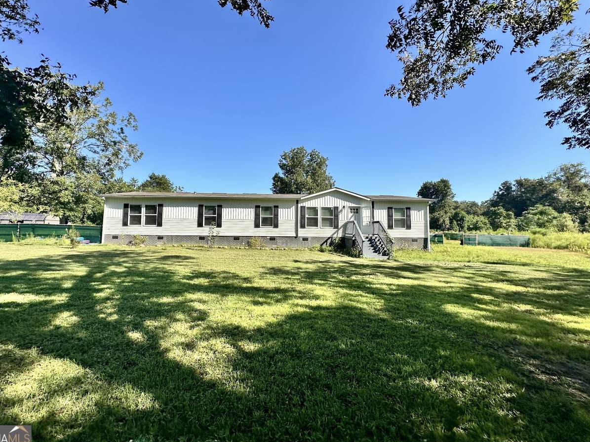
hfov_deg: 98.1
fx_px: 256
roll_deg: -0.5
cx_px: 276
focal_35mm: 15
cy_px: 212
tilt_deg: +4.5
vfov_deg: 81.7
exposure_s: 1/1715
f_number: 2.2
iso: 50
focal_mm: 2.22
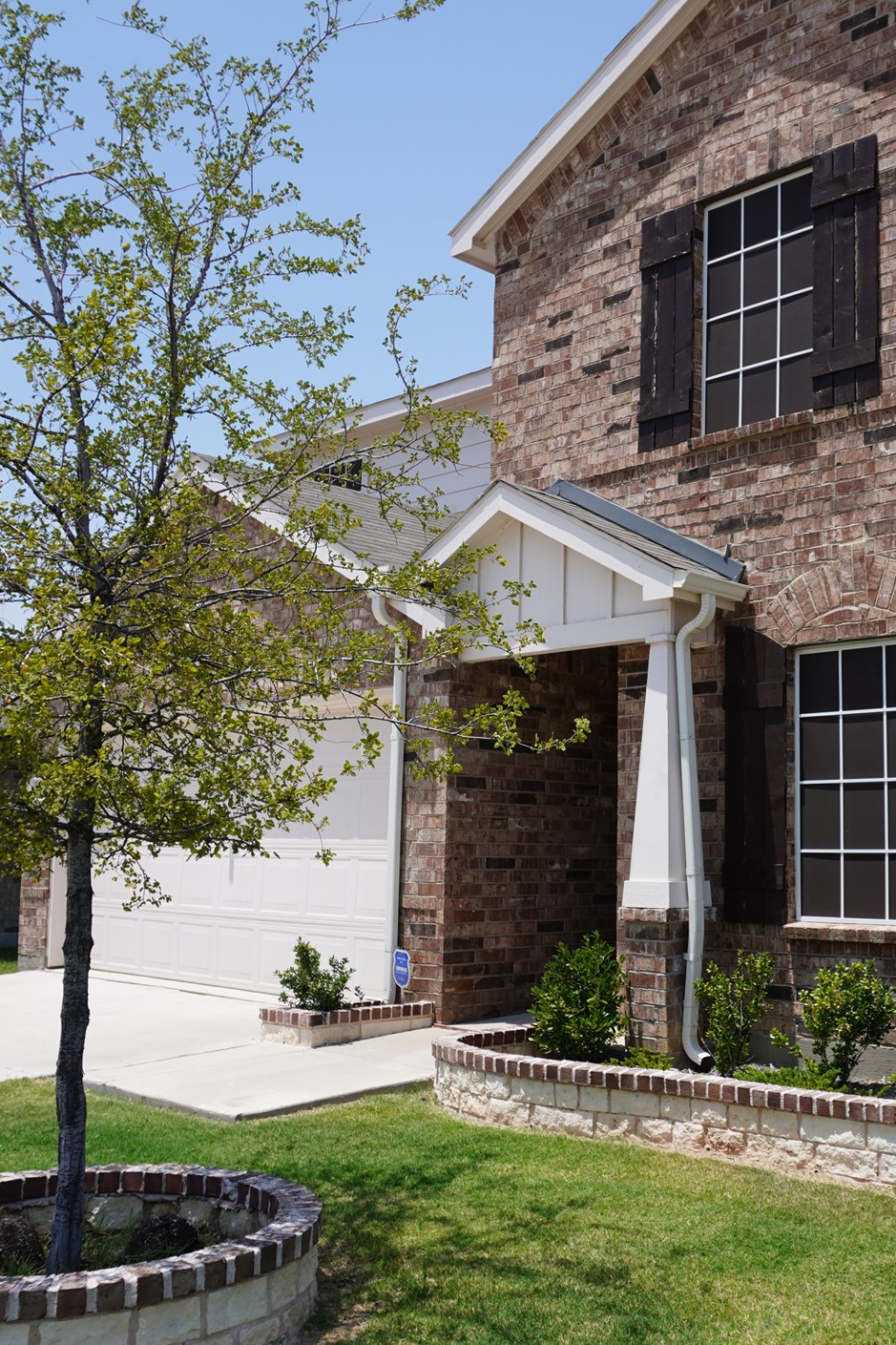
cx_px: 719
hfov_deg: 34.8
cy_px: 675
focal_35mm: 37
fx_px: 1382
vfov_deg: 51.9
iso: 100
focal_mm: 16
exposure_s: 1/800
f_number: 5
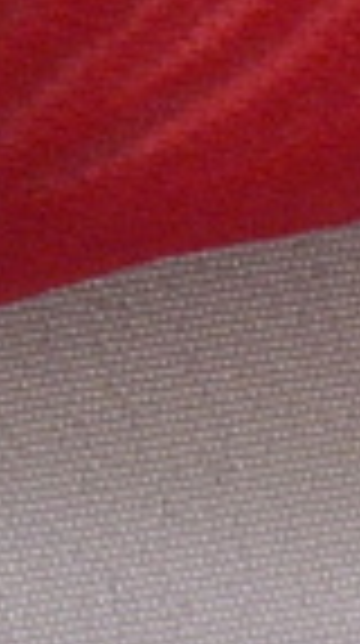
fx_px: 14945
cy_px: 1648
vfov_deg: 2.4
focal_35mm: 877
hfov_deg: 1.4
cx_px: 256
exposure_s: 1/8
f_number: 6.3
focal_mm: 22.5
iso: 100
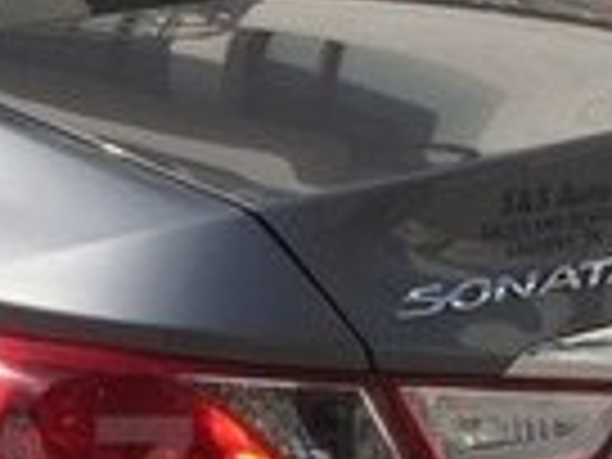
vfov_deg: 10.4
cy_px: 484
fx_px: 2493
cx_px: -266
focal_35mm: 141
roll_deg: -1.4
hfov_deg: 13.3
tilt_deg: -20.1
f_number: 2.2
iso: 32
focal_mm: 4.15
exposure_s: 1/2415
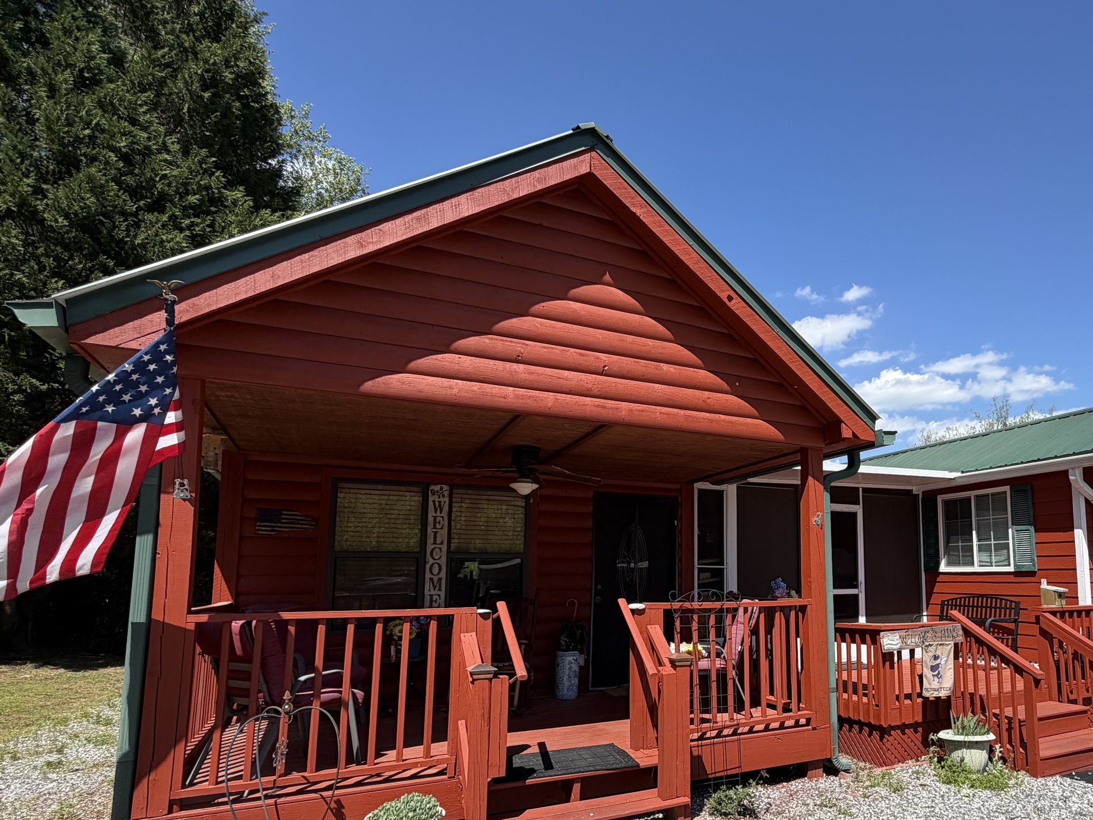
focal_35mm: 22
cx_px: 753
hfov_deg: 73.4
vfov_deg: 60.5
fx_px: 695
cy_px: 501
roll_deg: +0.8
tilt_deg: +6.6
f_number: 2.2
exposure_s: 1/770
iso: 25
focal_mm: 2.22
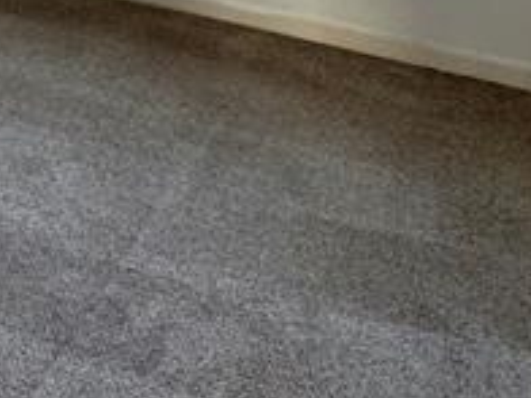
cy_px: -463
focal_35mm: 73
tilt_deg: -0.4
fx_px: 1120
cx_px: -130
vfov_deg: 15.1
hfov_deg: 23.9
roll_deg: +0.6
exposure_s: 1/60
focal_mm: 2.22
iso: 200
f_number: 2.2
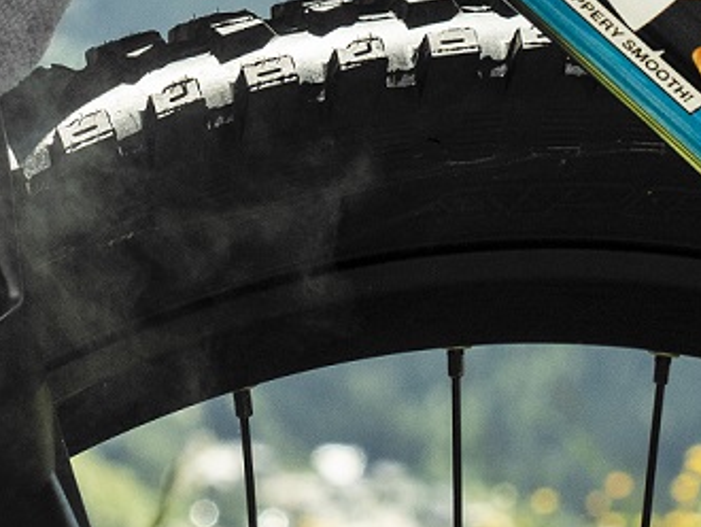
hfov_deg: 7.3
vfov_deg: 5.5
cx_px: 133
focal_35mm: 270
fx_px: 5472
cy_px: -290
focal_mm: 50
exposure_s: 1/1250
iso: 800
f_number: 10
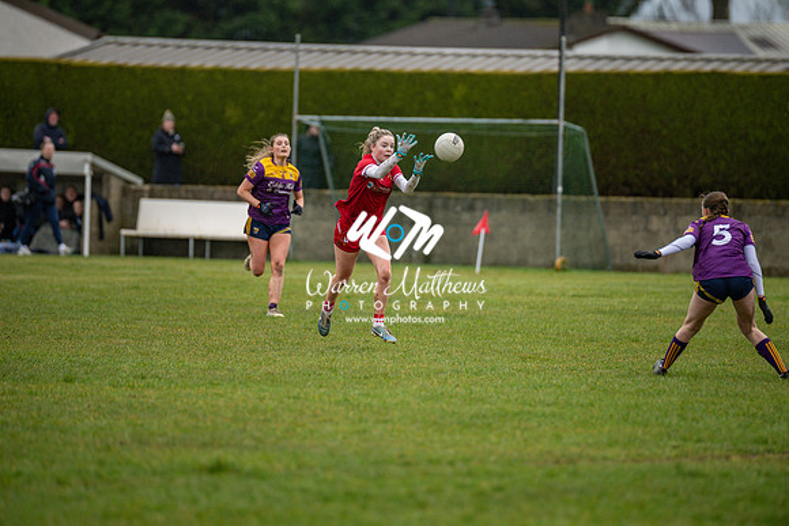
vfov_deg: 4.6
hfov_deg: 6.9
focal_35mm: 300
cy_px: 263
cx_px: 394
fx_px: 6576
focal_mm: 300
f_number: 2.8
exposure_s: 1/640
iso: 800
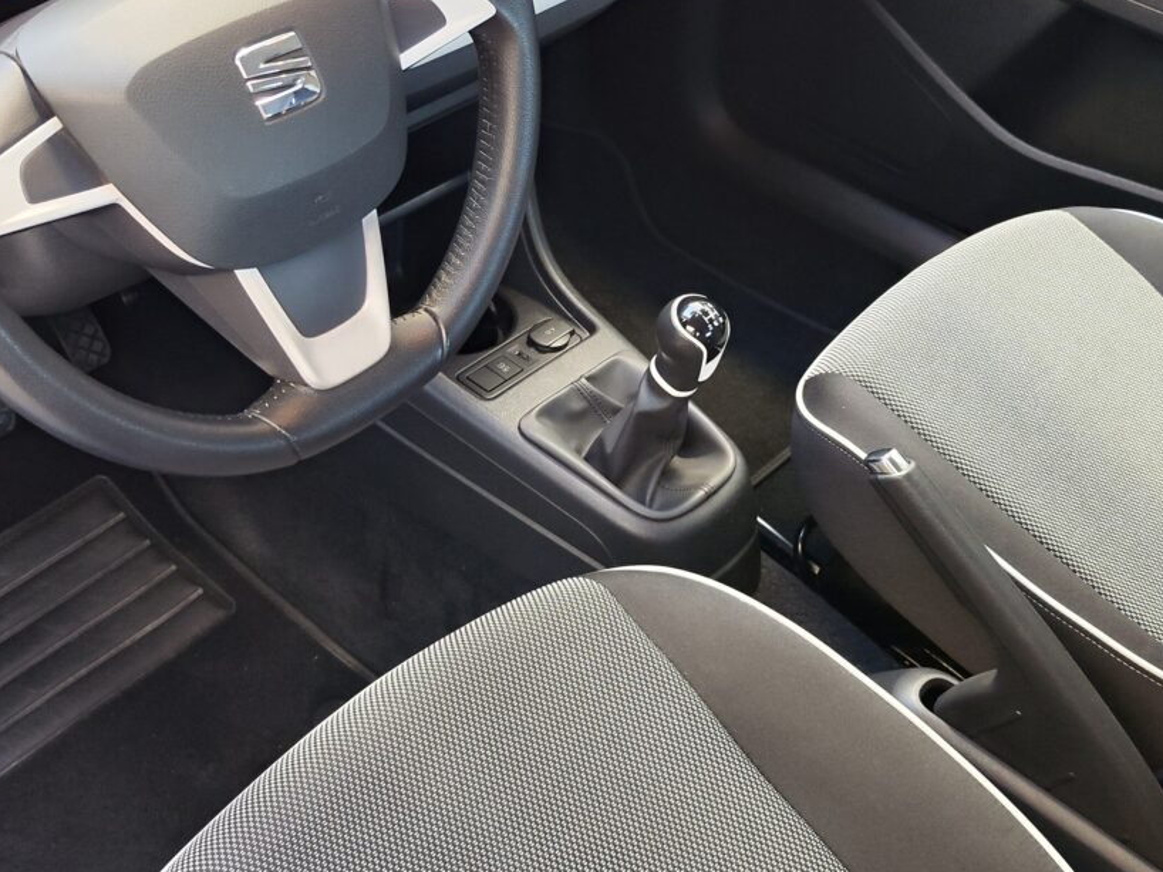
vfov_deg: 32.1
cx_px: 488
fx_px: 1511
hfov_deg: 42.0
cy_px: 363
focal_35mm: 45
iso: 334
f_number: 1.69
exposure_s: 1/71.2
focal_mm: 7.01
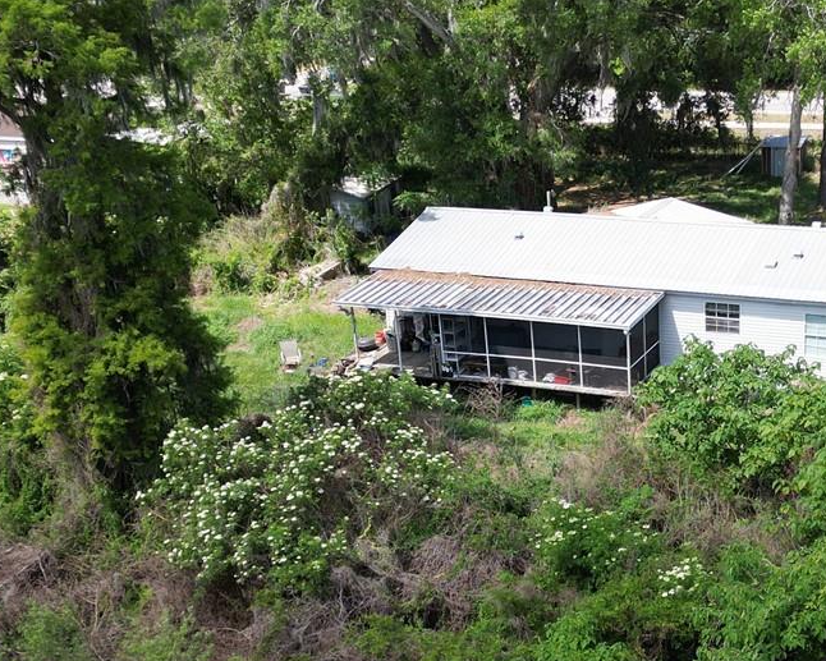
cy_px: 499
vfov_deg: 25.9
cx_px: 657
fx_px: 1418
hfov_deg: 31.7
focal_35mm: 58
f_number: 1.7
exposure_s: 1/1600
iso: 130
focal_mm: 6.72
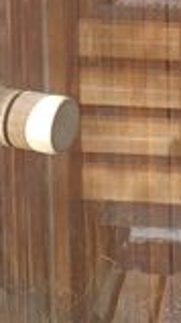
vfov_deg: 16.9
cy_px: -79
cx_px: 213
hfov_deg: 9.8
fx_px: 1036
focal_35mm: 121
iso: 40
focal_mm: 4.6
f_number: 1.8
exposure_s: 1/60
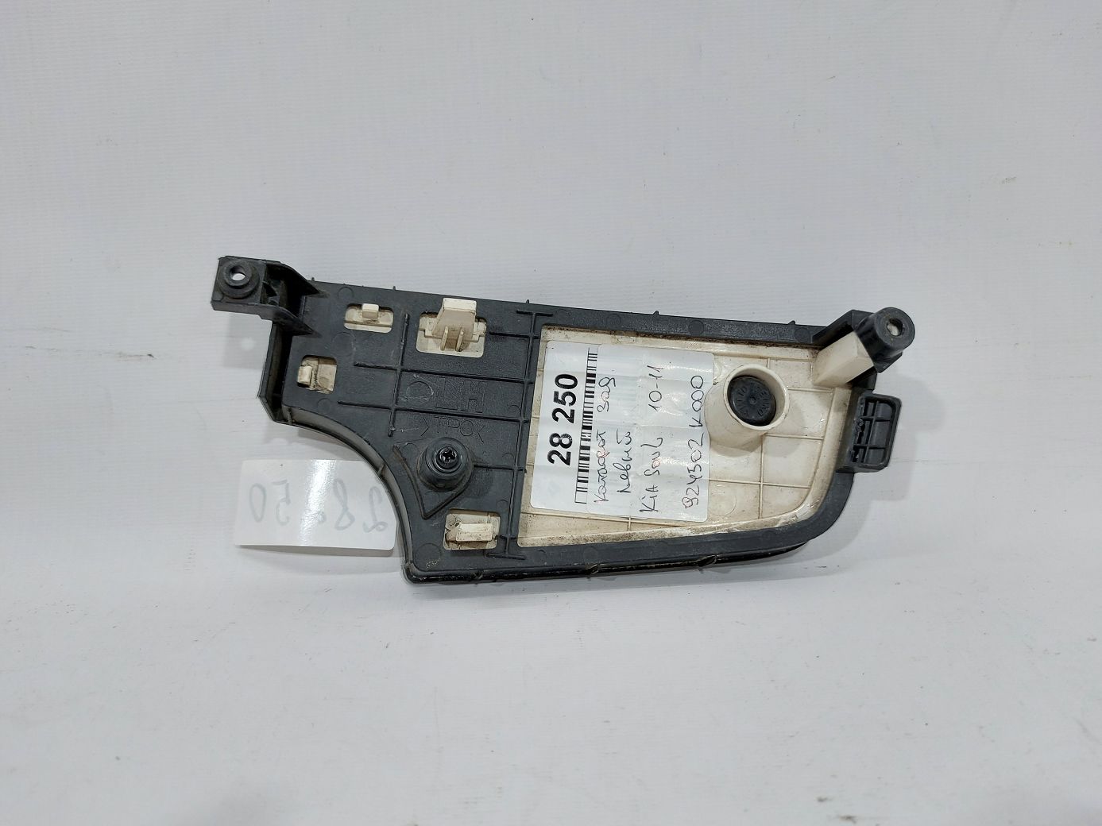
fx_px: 764
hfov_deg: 71.6
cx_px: 551
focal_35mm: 24
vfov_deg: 56.8
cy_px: 413
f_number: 1.8
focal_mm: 5.23
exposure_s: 1/50
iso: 64
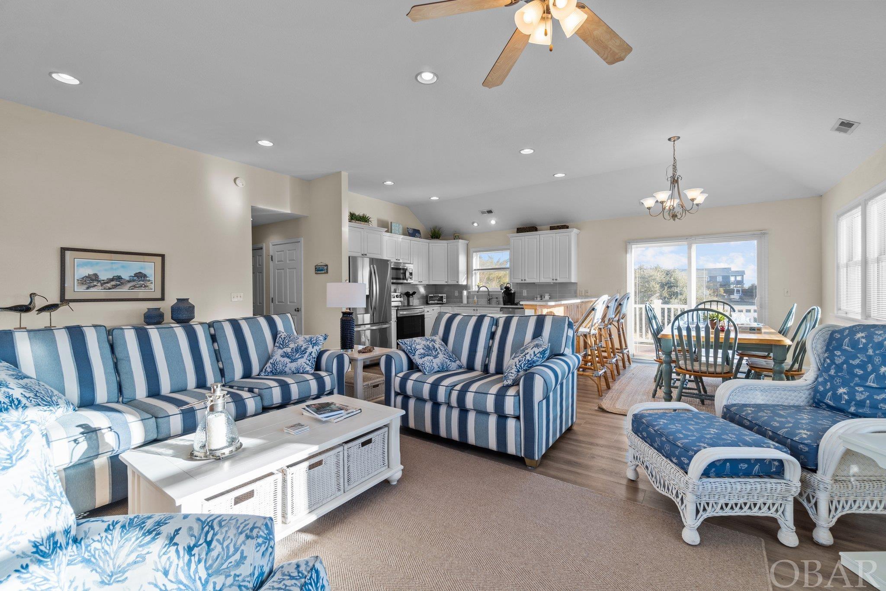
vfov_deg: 77.3
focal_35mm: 15
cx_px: 443
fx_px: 369
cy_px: 296
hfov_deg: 100.4
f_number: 8
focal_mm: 10
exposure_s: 1/6
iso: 100
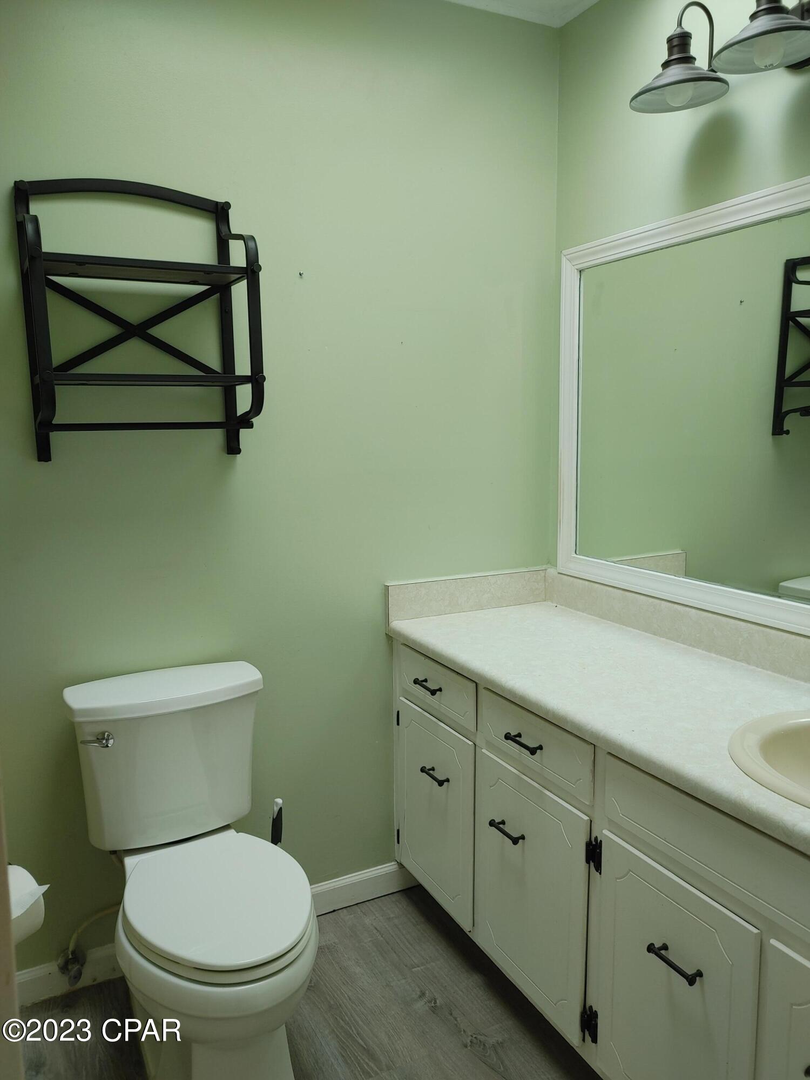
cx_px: 405
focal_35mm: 26
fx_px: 811
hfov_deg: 53.1
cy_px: 540
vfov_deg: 67.3
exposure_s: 1/60
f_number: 1.8
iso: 150
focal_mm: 5.58
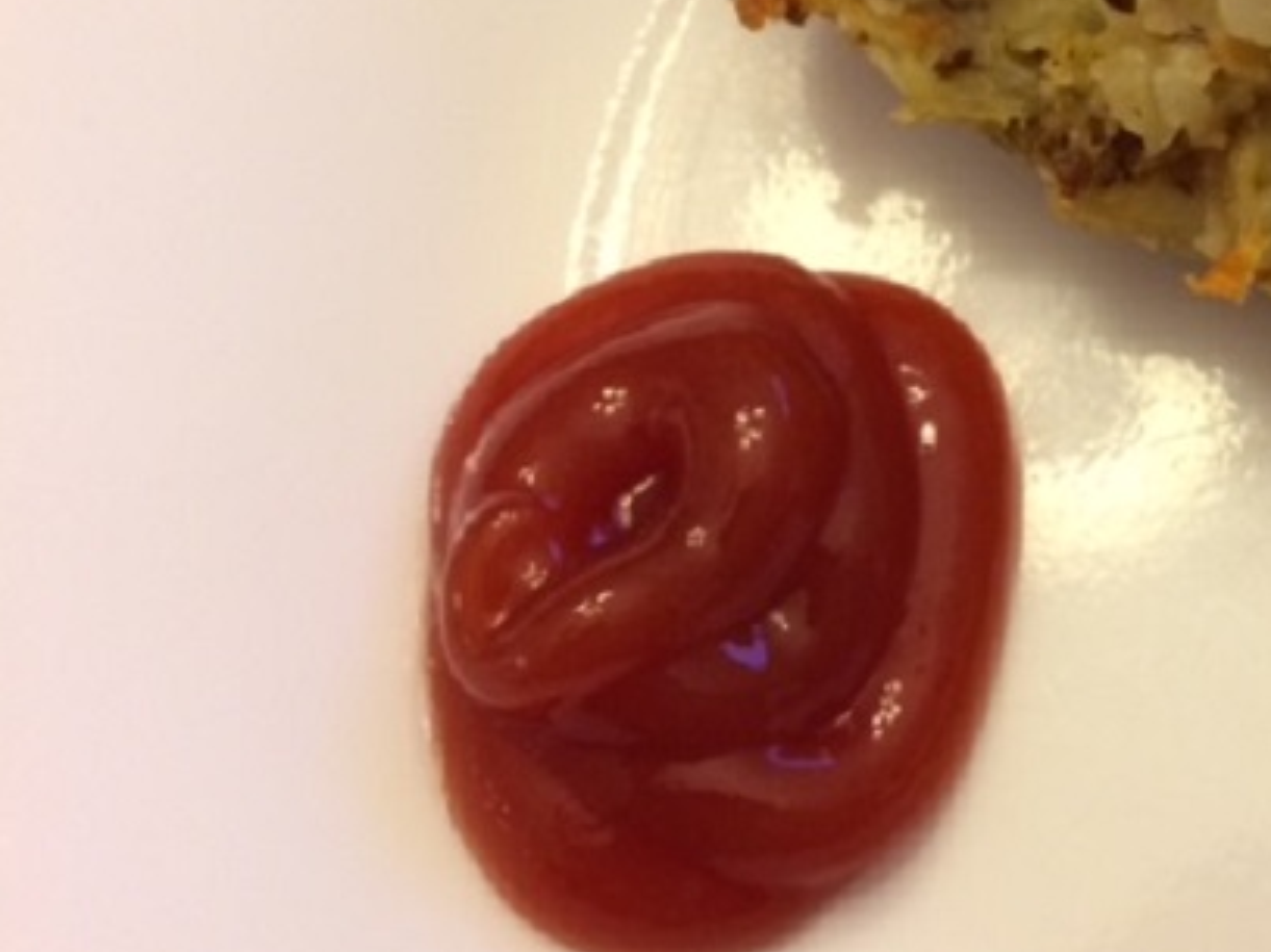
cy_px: 218
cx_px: 1216
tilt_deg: -64.3
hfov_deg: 32.1
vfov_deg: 25.7
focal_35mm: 56
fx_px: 2056
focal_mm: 4.15
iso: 160
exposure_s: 1/30
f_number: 2.2
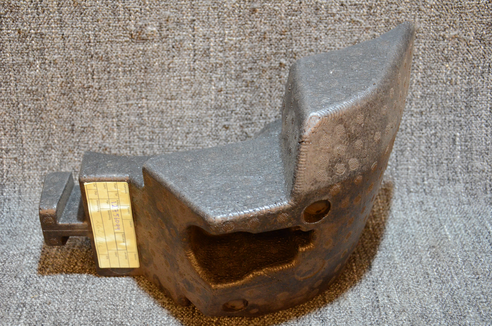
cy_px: 163
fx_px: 777
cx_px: 246
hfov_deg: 35.1
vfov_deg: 23.7
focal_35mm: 57
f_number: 6.3
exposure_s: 1/50
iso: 2500
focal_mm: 38
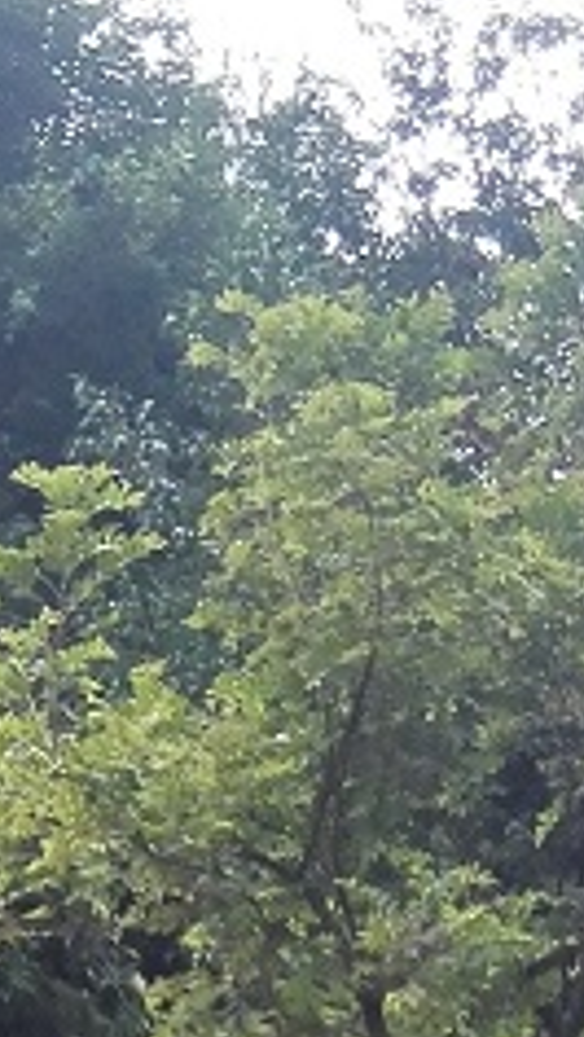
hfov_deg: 8.5
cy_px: 1973
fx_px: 3931
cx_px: 334
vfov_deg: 13.3
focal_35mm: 143
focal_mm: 3.8
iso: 100
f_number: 2
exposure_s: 1/413
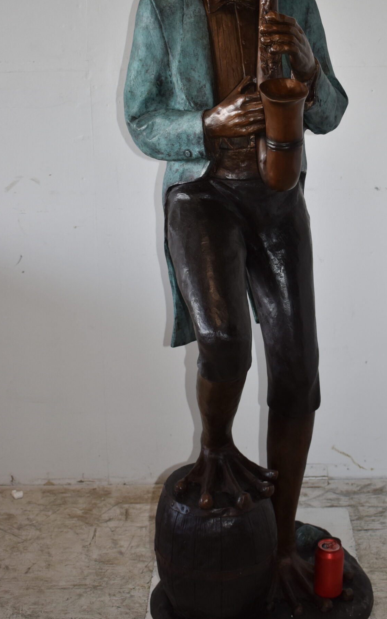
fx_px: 991
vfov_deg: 34.6
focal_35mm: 59
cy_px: 241
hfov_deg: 22.0
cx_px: 257
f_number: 4
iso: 320
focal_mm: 27
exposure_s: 1/125
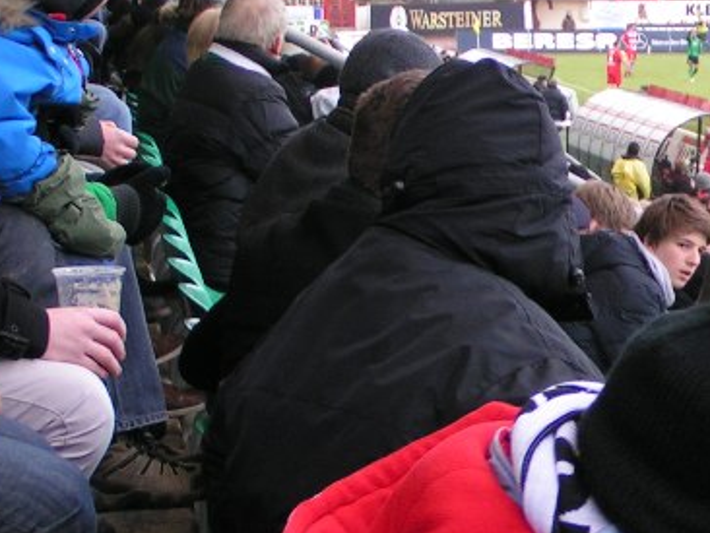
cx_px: 747
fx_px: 2422
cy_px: 252
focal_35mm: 118
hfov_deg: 16.3
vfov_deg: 12.6
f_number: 3.2
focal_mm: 8.3
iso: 80
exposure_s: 1/80
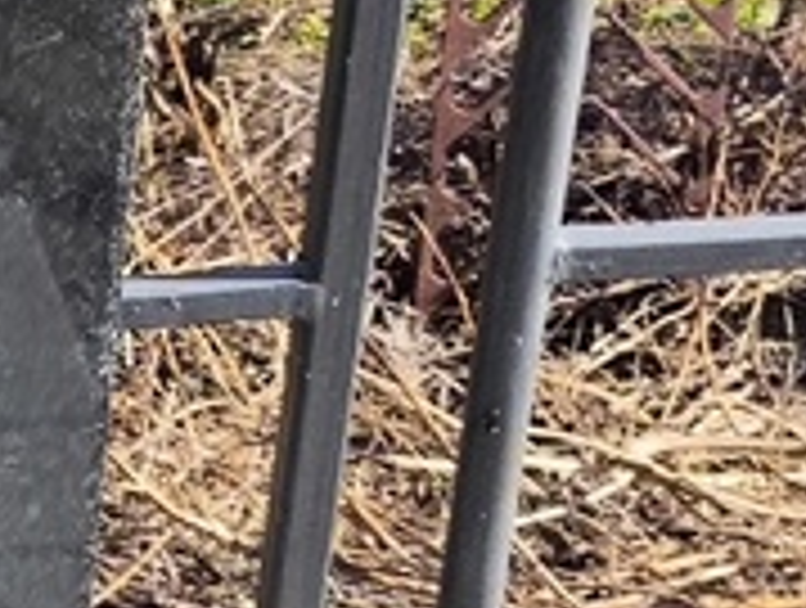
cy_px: 590
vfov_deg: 6.7
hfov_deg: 8.3
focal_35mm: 223
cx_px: -966
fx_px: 5203
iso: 50
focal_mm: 4.71
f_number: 1.7
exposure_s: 1/1099
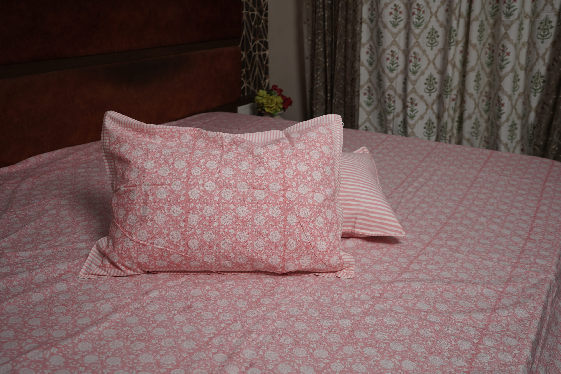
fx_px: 483
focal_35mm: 31
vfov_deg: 42.3
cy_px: 187
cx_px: 280
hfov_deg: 60.3
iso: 200
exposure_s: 1/100
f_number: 5.6
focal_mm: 31
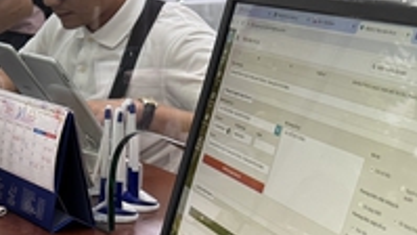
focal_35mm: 84
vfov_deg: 14.4
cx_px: -184
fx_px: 929
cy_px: 164
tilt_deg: -12.4
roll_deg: +2.2
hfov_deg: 21.7
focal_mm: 6.76
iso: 160
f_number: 1.78
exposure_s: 1/100
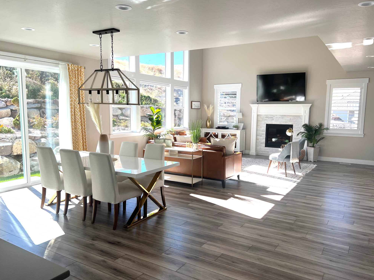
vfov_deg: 51.3
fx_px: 292
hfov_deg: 65.3
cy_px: 144
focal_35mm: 27
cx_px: 192
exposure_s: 1/705
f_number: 1.5
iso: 50
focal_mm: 5.7
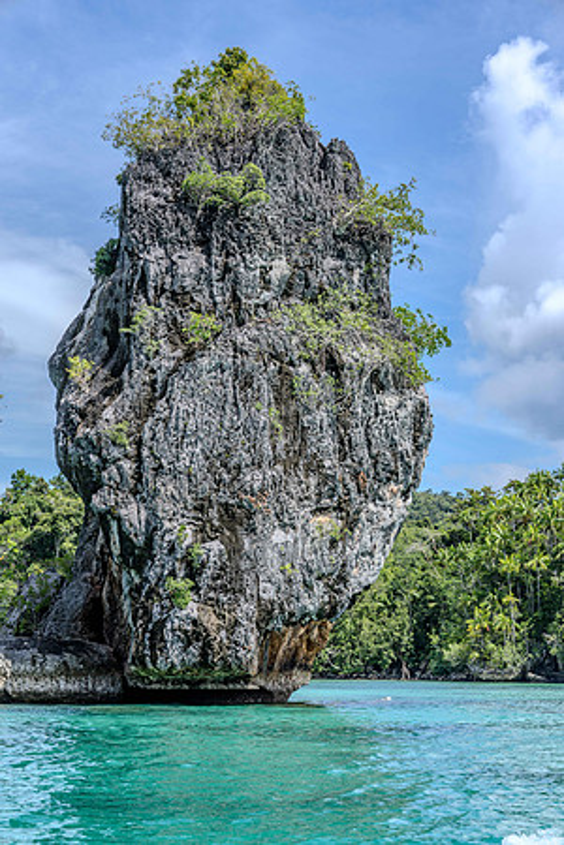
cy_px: 422
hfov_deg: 19.5
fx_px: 1645
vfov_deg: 28.8
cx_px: 282
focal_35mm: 70
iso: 125
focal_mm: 70
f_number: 5
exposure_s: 1/500
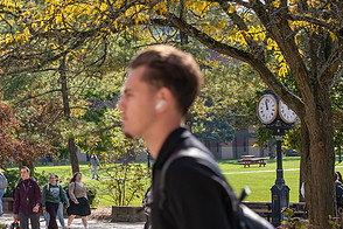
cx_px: 15
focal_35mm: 162
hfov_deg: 12.6
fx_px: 1543
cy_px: 88
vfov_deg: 8.5
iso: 250
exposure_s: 1/320
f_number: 6.3
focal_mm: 82
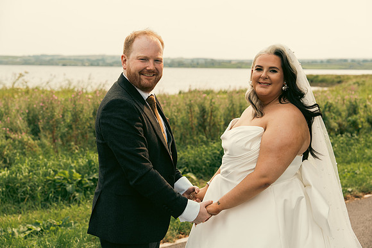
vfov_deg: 29.3
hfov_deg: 42.7
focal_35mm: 46
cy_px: 124
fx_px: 475
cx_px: 186
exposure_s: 1/320
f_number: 3.5
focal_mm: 46
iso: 125
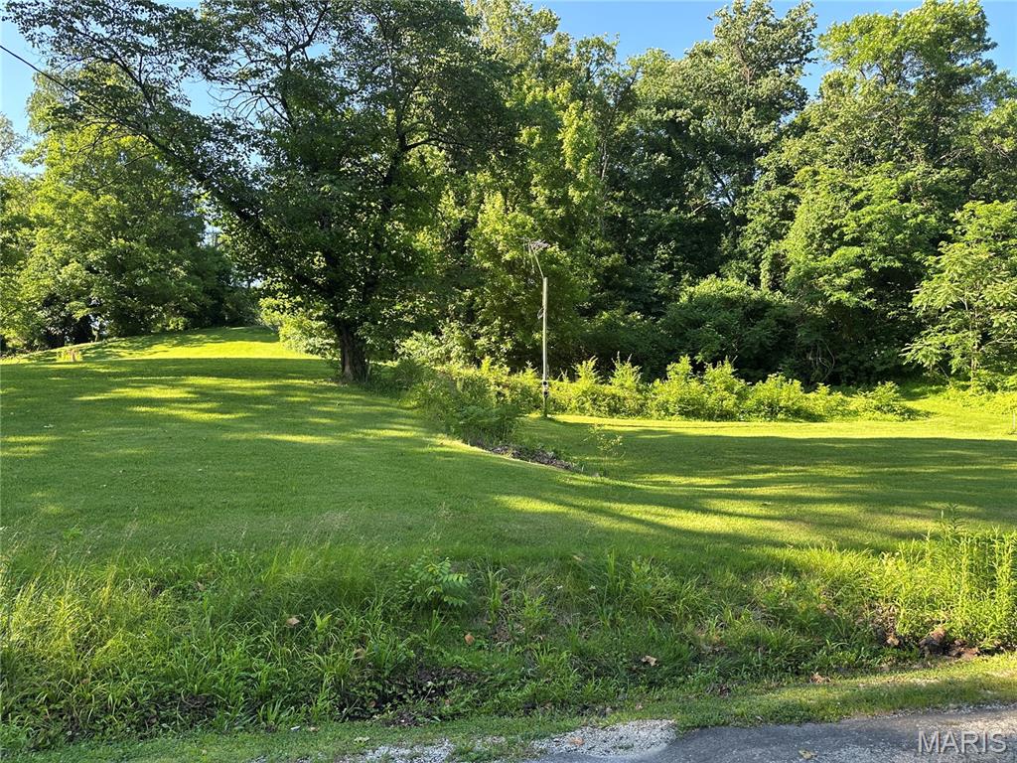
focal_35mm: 24
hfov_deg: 71.6
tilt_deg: +3.2
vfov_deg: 56.8
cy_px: 382
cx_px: 508
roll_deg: +0.5
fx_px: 705
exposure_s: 1/435
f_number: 1.78
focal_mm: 6.86
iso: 80
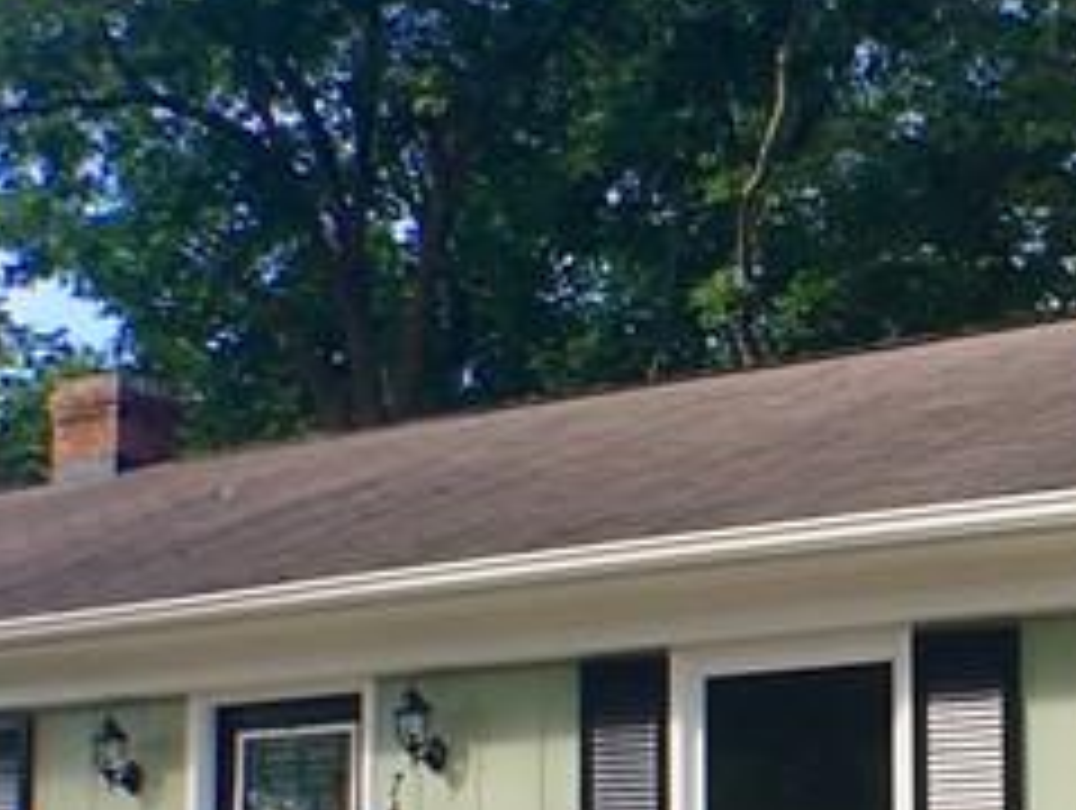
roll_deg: +1.1
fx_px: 3860
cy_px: 801
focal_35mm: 124
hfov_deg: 15.7
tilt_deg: +5.8
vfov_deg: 11.9
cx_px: 999
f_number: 2.2
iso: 25
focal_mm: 4.15
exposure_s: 1/434
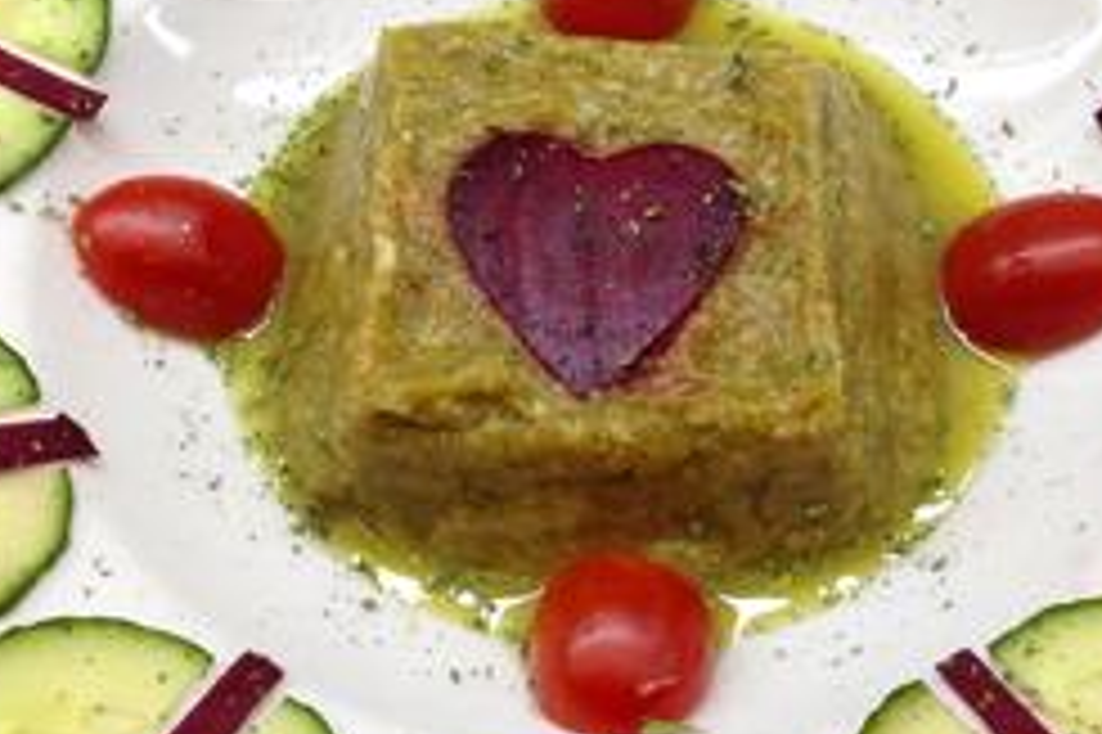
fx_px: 2264
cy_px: 315
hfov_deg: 27.3
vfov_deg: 18.4
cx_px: 612
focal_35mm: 74
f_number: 2.4
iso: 50
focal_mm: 4.12
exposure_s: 1/33
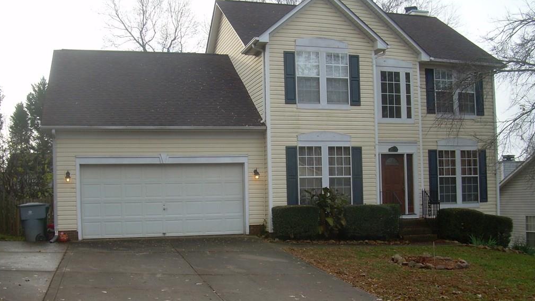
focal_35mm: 42
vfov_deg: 28.3
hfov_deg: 48.3
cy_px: 175
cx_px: 267
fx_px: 596
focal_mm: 6.3
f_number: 4.6
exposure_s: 1/149
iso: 50
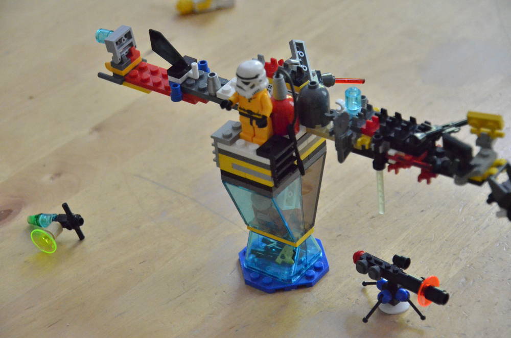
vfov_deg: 11.7
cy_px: 169
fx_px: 1657
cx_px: 256
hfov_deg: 17.5
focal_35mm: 117
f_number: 5.3
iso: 5600
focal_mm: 78
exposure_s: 1/250
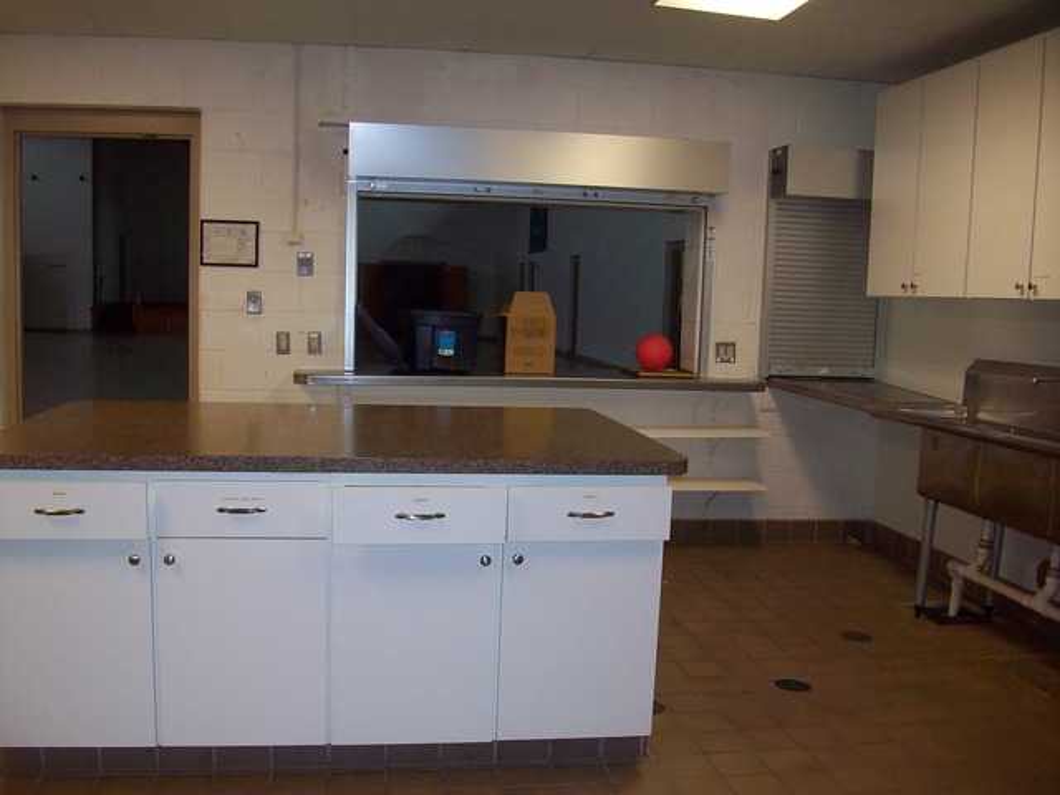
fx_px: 1041
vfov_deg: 41.8
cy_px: 398
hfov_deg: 54.0
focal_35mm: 34
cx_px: 530
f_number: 2.8
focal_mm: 5.7
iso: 160
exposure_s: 1/60
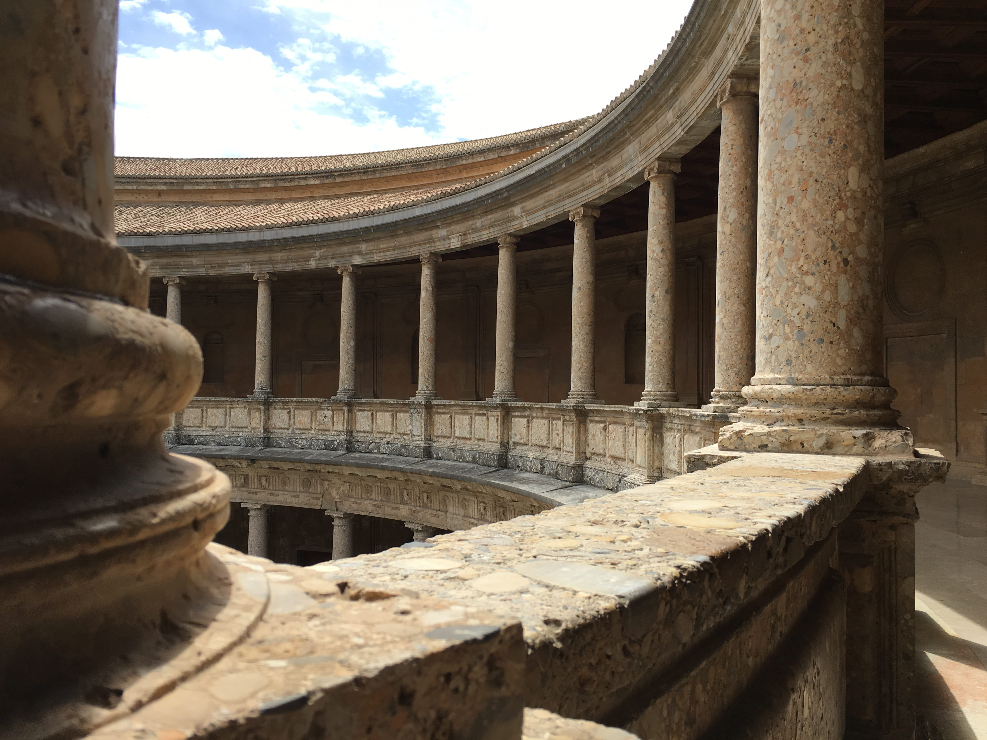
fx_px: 827
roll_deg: -1.3
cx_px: 494
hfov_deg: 61.7
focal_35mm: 29
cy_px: 370
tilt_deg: +1.3
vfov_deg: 48.2
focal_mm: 4.15
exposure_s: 1/1131
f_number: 2.2
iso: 25
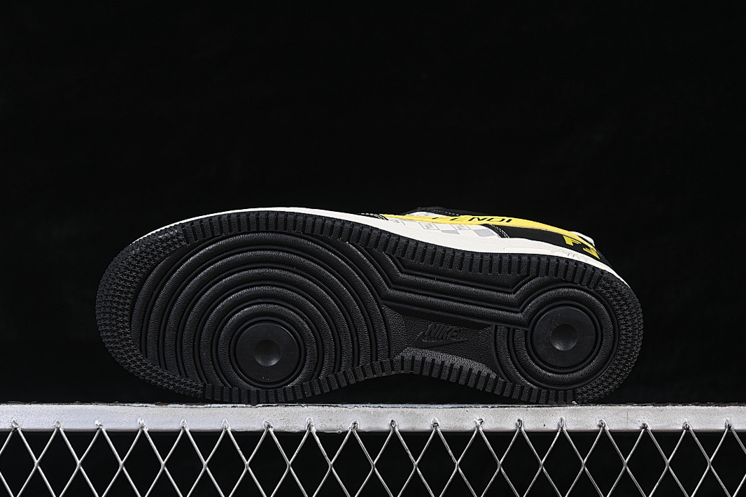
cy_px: 247
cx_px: 371
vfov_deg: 18.0
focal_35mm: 76
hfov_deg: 26.6
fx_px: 1575
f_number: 6.3
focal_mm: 50
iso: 160
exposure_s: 1/60
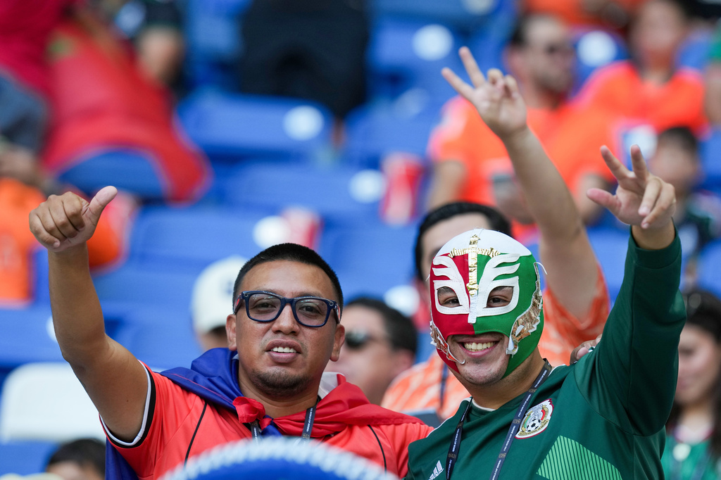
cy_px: 240
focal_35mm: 400
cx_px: 360
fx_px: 8008
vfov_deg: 3.4
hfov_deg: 5.2
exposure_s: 1/500
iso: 800
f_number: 4.5
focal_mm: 400
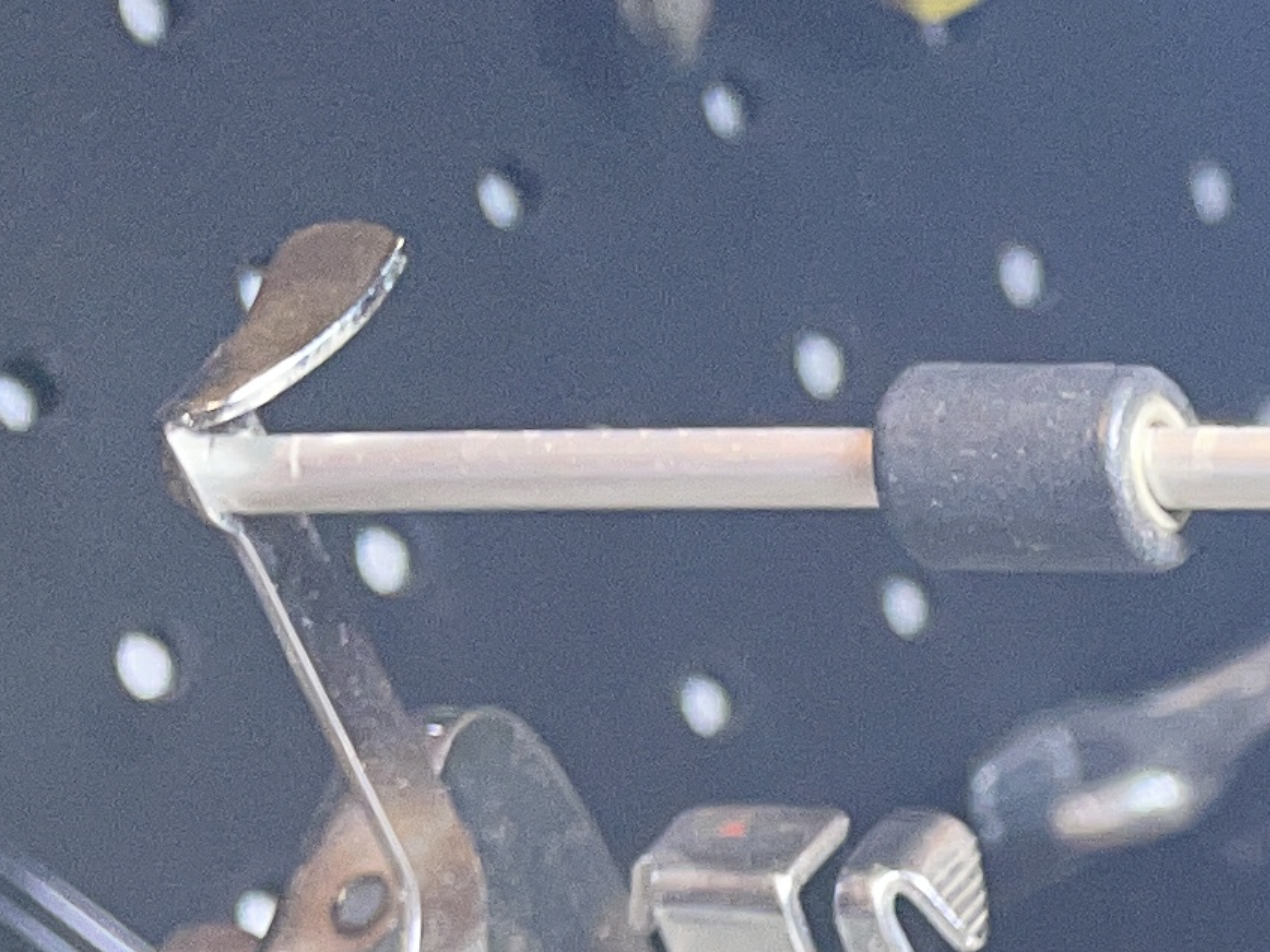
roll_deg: +6.5
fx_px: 4550
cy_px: 2069
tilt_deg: -43.3
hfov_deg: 13.5
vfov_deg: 10.7
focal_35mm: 124
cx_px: 2555
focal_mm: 4.2
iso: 32
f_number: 1.6
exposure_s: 1/147
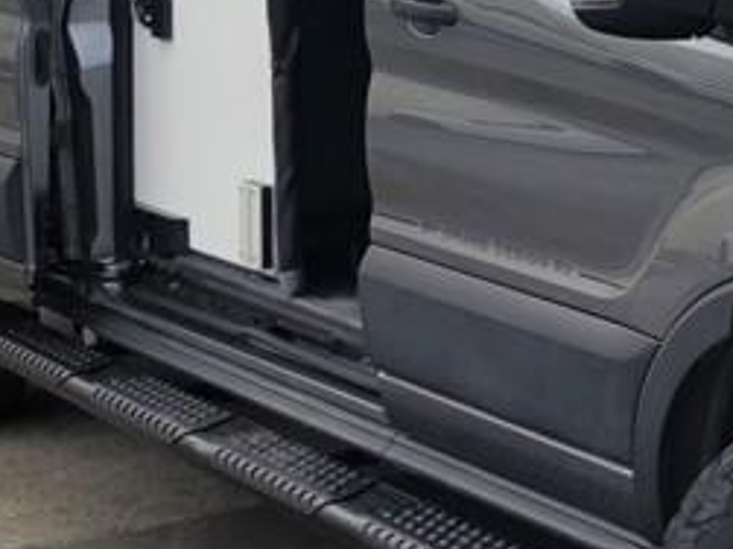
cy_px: -20
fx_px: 2243
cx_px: 838
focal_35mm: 106
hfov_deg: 17.8
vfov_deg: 13.7
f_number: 1.8
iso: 40
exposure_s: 1/1946
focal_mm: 5.4
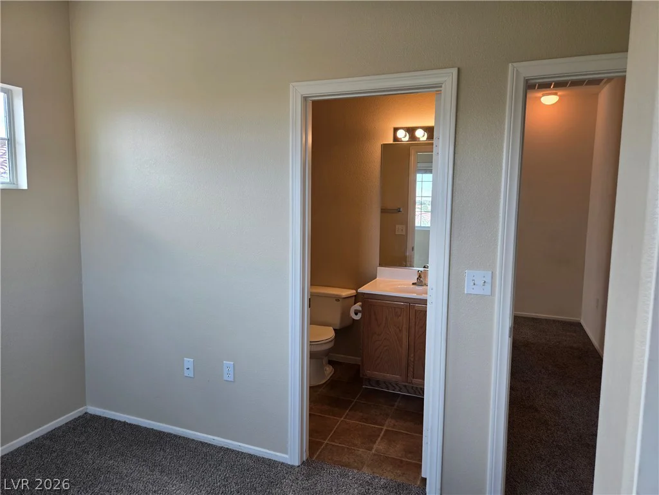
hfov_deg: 73.9
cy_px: 248
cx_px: 330
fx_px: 438
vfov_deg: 58.9
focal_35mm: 23
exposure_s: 1/120
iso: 64
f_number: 1.8
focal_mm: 5.4
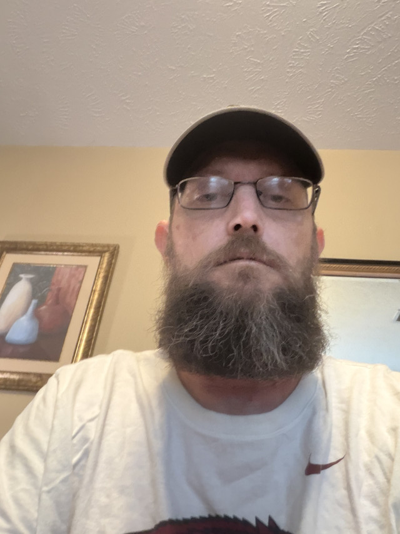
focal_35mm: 30
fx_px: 462
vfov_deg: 60.0
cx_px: 200
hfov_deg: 46.8
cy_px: 267
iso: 640
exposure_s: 1/17
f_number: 1.9
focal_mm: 2.71
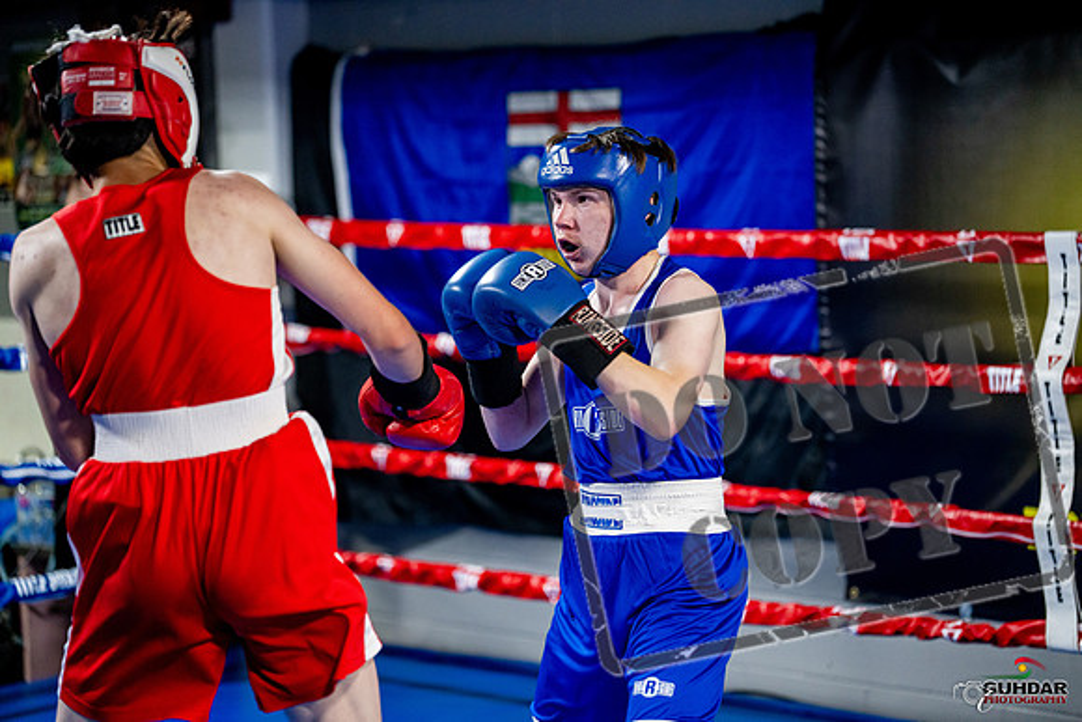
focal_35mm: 91
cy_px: 361
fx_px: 2736
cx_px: 541
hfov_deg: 22.4
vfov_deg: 15.0
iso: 4000
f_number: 2
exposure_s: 1/1000
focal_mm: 91
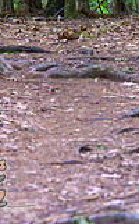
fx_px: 2795
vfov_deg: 4.6
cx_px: 220
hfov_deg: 2.8
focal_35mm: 459
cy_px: -112
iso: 8000
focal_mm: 95
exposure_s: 1/200
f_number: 4
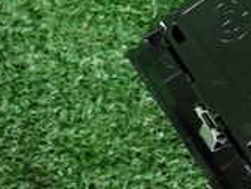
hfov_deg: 18.0
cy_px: 16
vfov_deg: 15.7
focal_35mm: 93
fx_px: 675
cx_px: 410
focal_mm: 4.5
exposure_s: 1/50
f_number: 2
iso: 200
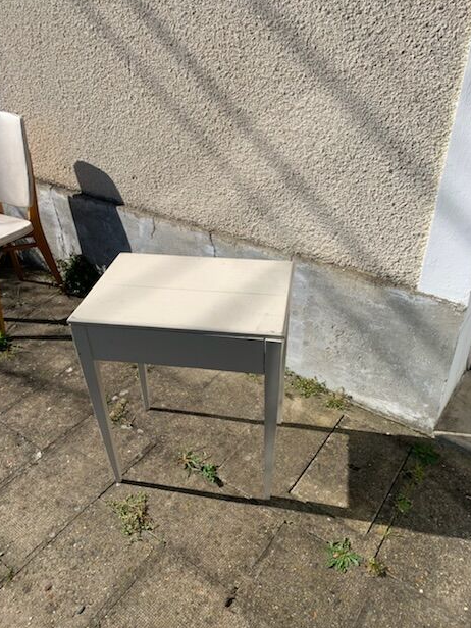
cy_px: 305
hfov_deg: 51.4
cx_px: 236
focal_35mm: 27
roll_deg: +1.5
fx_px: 490
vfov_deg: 65.3
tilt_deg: -28.2
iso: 25
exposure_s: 1/3650
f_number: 1.8
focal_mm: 4.25
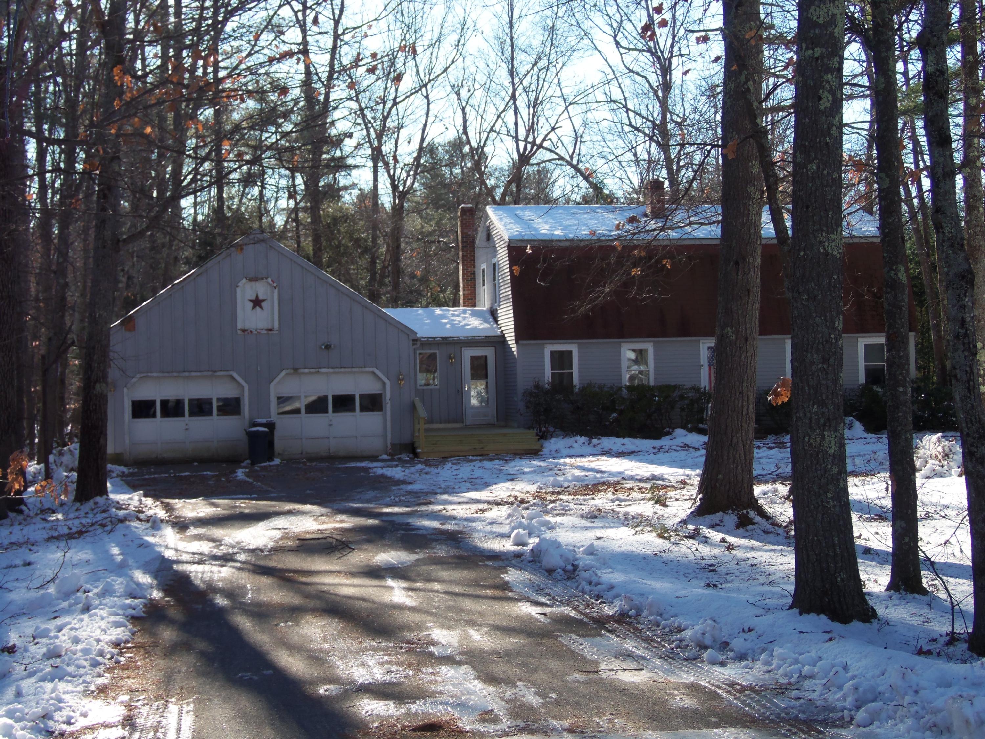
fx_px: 1394
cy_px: 370
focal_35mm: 49
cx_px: 492
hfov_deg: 38.9
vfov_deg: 29.7
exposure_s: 1/200
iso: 64
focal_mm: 8.7
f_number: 3.8
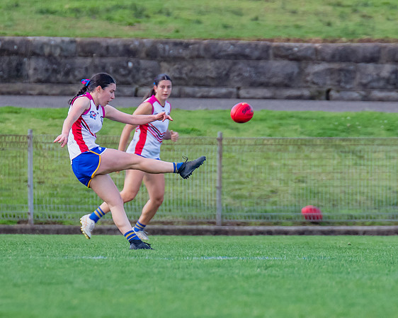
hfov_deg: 1.8
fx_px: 12607
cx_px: 192
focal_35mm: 1070
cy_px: 131
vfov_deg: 1.4
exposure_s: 1/1250
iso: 800
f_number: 4.5
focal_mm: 420
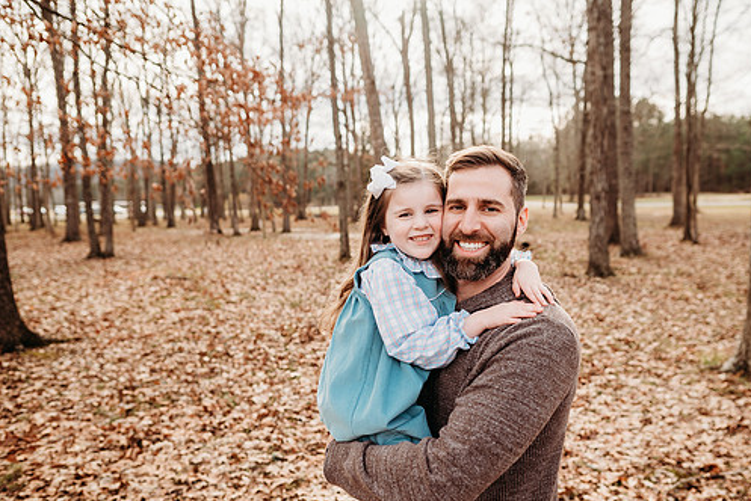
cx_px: 423
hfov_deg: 65.2
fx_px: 584
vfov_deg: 46.4
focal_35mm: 28
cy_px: 278
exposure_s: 1/250
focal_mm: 24
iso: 100
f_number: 3.2
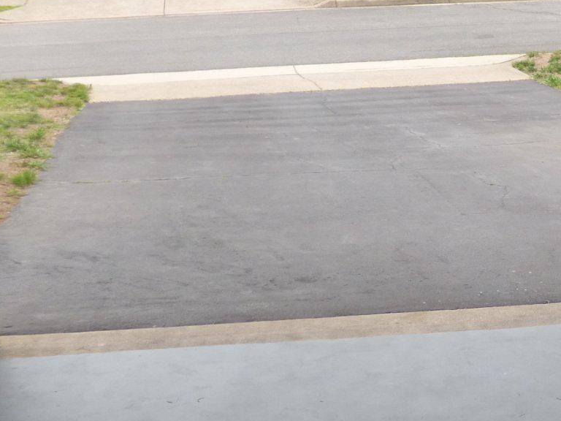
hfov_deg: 21.7
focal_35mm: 88
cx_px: 526
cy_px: 227
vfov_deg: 16.8
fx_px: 1426
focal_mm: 5.78
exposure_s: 1/80
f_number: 3.4
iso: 160
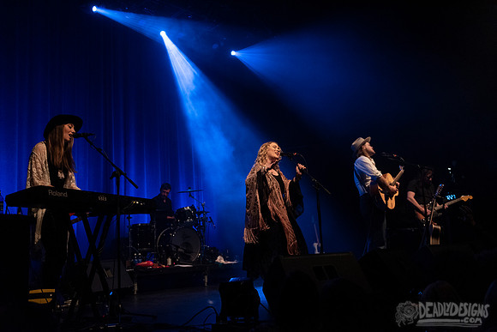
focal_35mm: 34
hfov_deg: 55.8
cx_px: 248
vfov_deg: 38.9
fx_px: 469
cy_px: 166
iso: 2500
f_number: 3.2
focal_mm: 34
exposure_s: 1/200
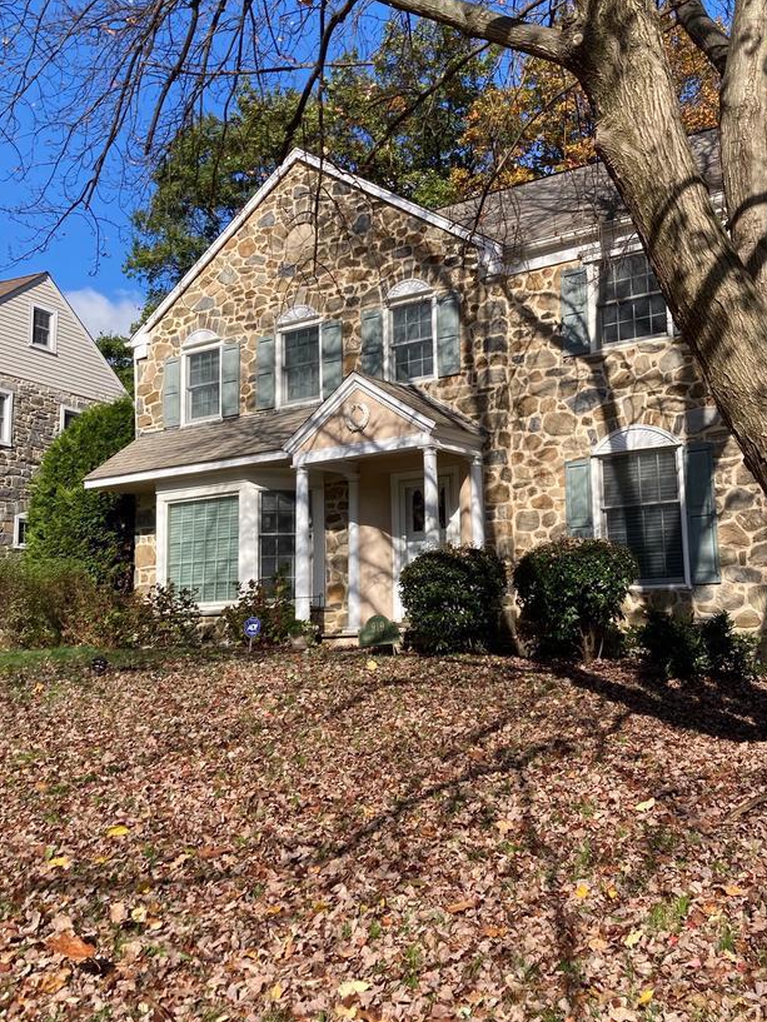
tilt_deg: +10.1
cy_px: 492
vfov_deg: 50.1
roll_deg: +1.8
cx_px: 447
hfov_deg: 38.6
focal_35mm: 37
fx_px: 1093
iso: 20
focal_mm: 3.99
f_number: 1.8
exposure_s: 1/1372
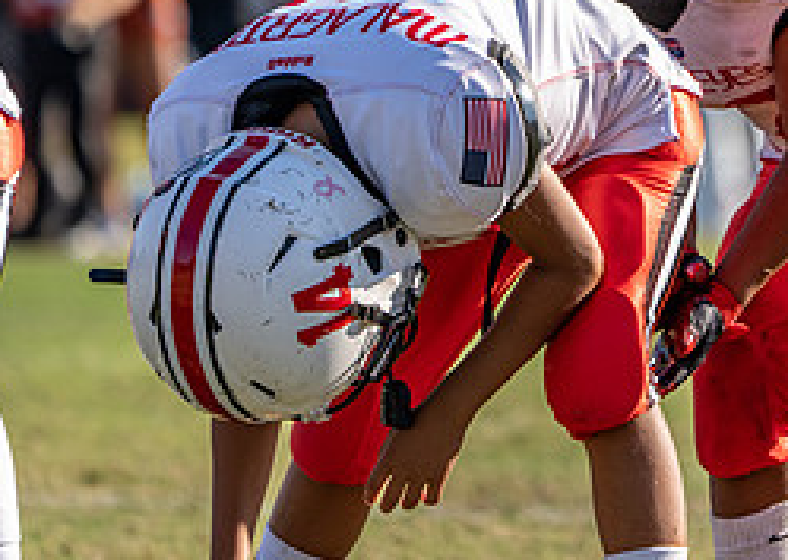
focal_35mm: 704
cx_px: 680
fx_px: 15730
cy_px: 51
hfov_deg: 2.9
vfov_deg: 2.0
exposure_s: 1/1600
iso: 500
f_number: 5.6
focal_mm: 288
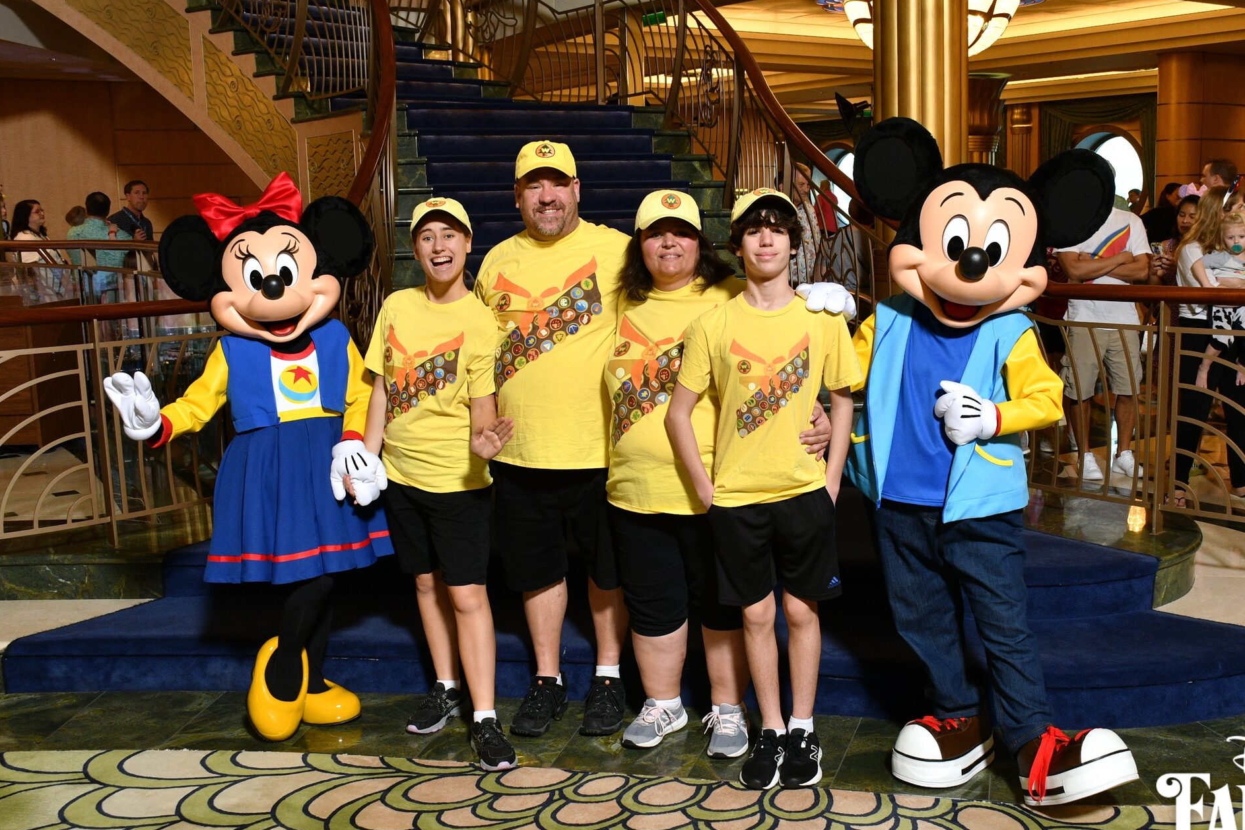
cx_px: 695
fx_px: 1452
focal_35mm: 42
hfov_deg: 46.3
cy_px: 431
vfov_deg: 31.9
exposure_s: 1/60
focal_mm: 22
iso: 640
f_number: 6.3
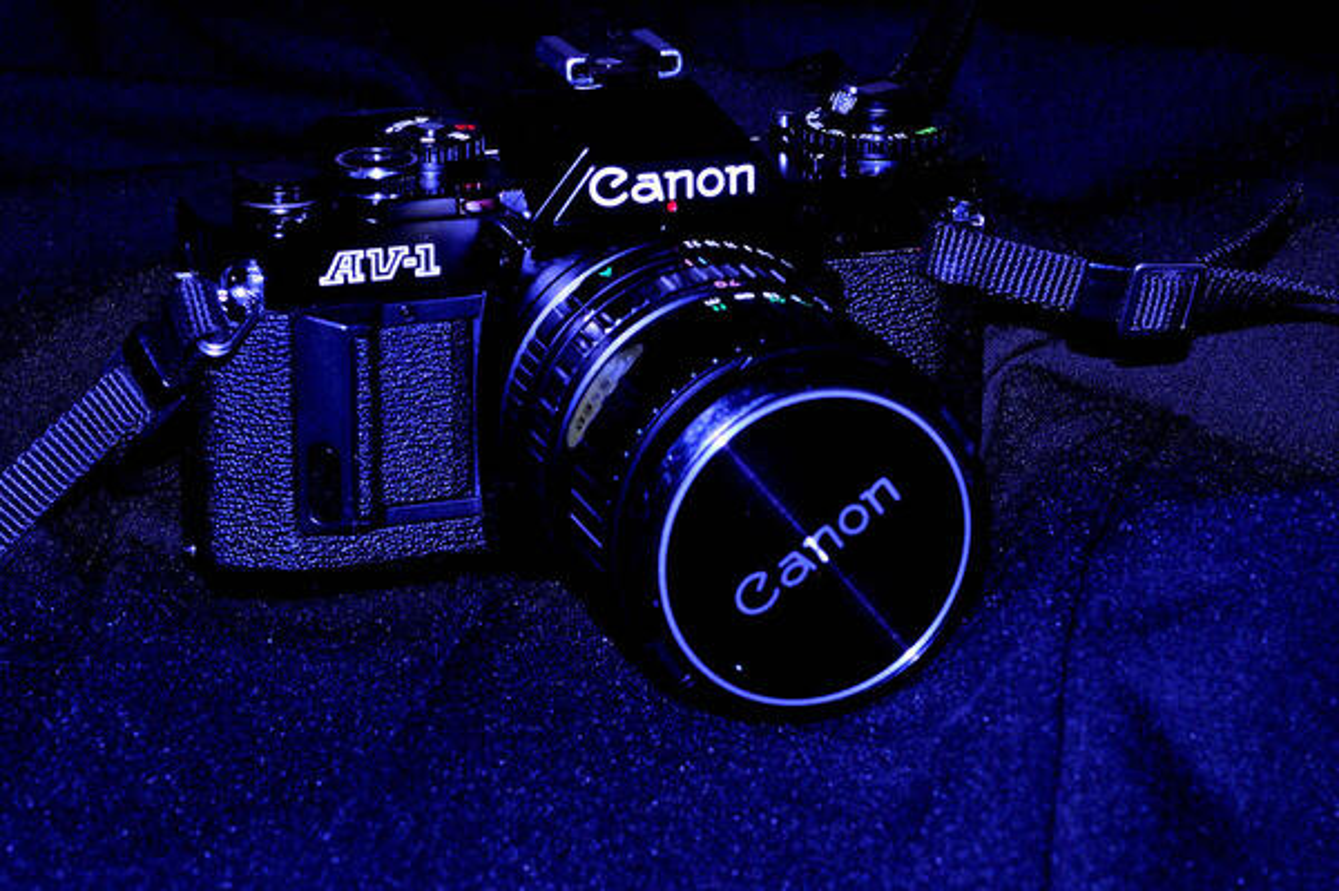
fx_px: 4348
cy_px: 446
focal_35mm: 117
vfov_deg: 11.7
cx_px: 670
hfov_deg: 17.5
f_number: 16
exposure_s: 1/60
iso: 250
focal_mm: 78
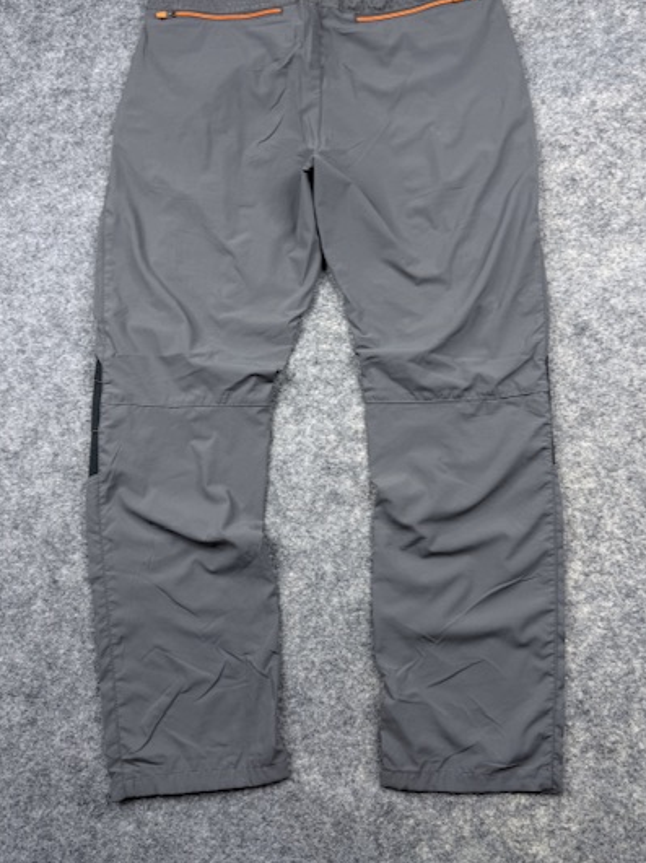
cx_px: 324
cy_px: 401
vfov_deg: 61.6
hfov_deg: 48.2
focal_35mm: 29
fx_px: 722
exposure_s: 1/121
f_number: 1.78
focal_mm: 6.76
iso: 50
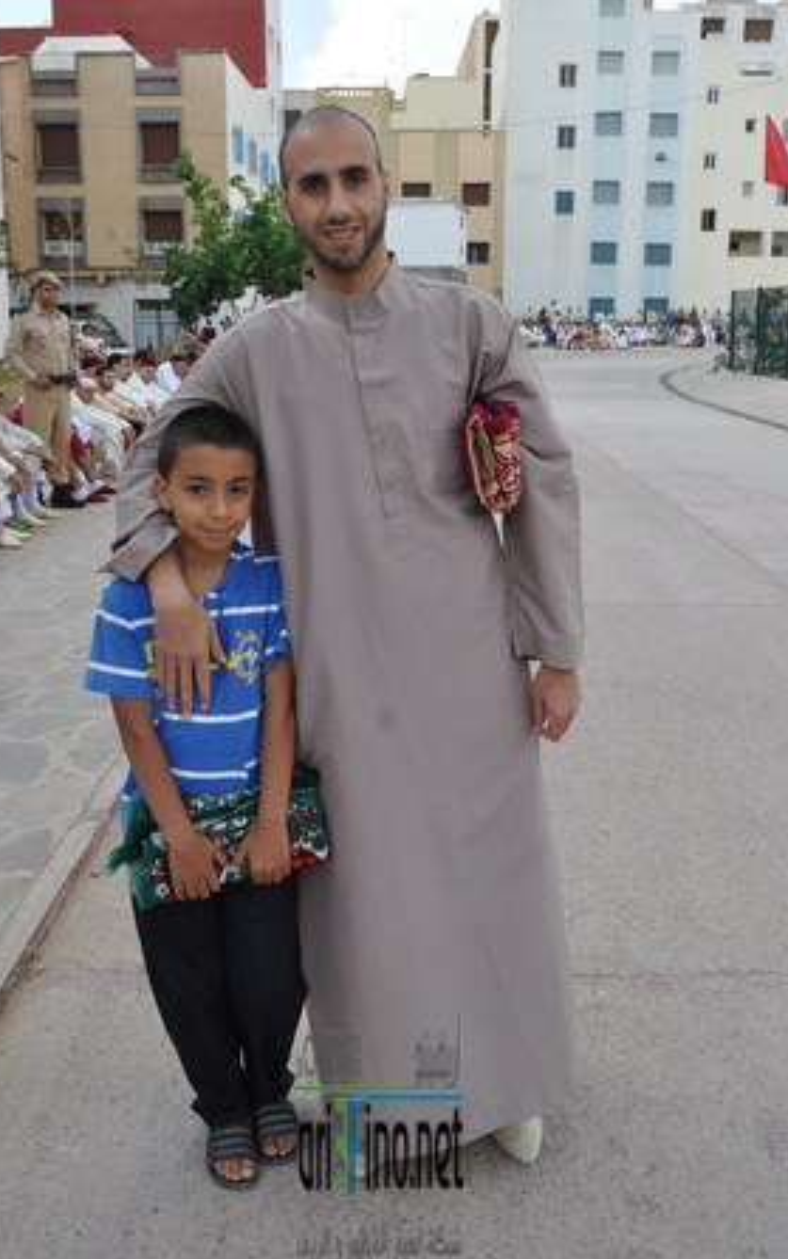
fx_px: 1271
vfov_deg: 52.7
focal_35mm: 37
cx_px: 377
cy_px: 632
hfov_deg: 34.5
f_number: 8
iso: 200
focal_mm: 24
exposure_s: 1/250
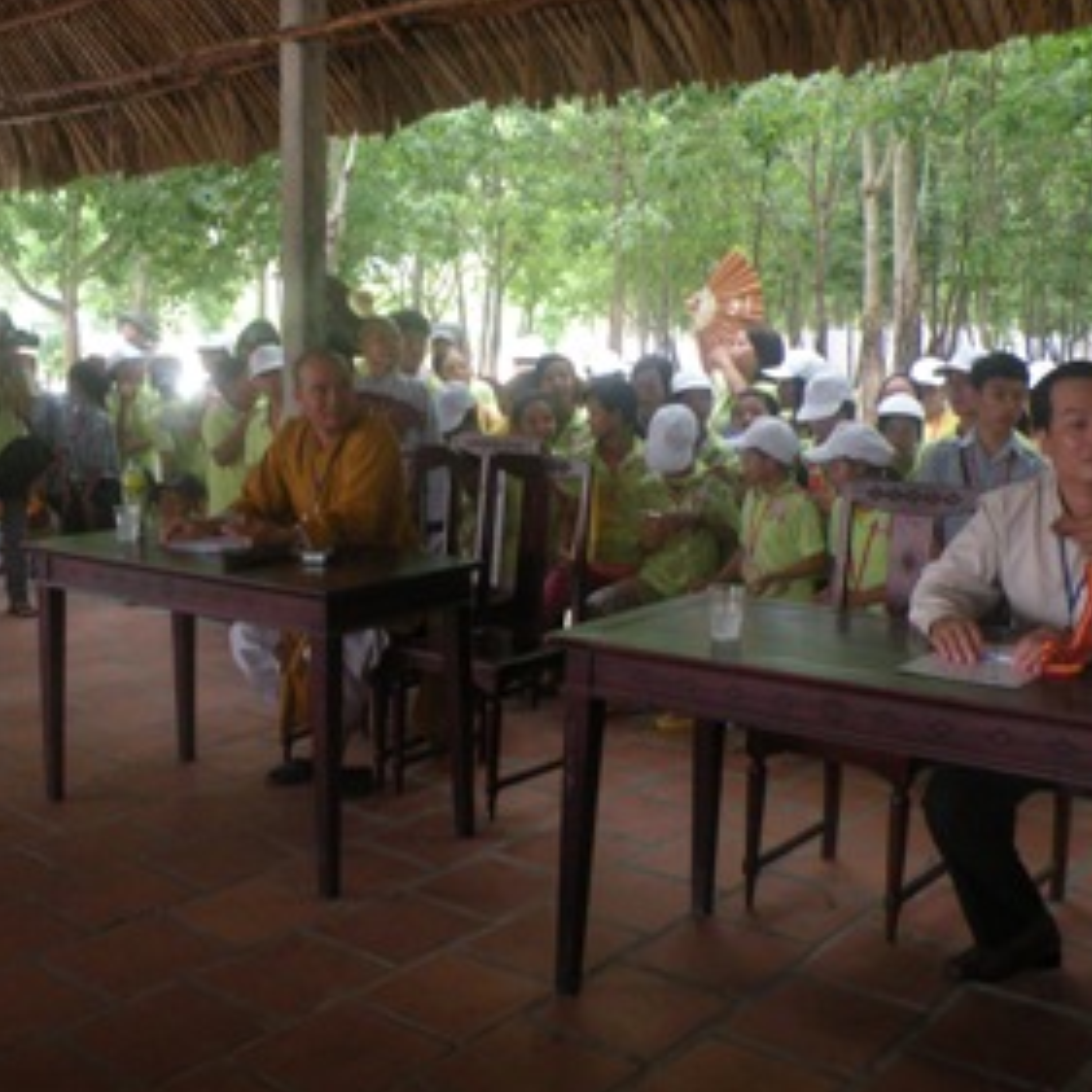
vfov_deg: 43.8
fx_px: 1356
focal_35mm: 38
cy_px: 470
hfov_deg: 43.9
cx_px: 544
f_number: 2.8
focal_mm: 4.7
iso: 223
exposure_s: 1/59.8
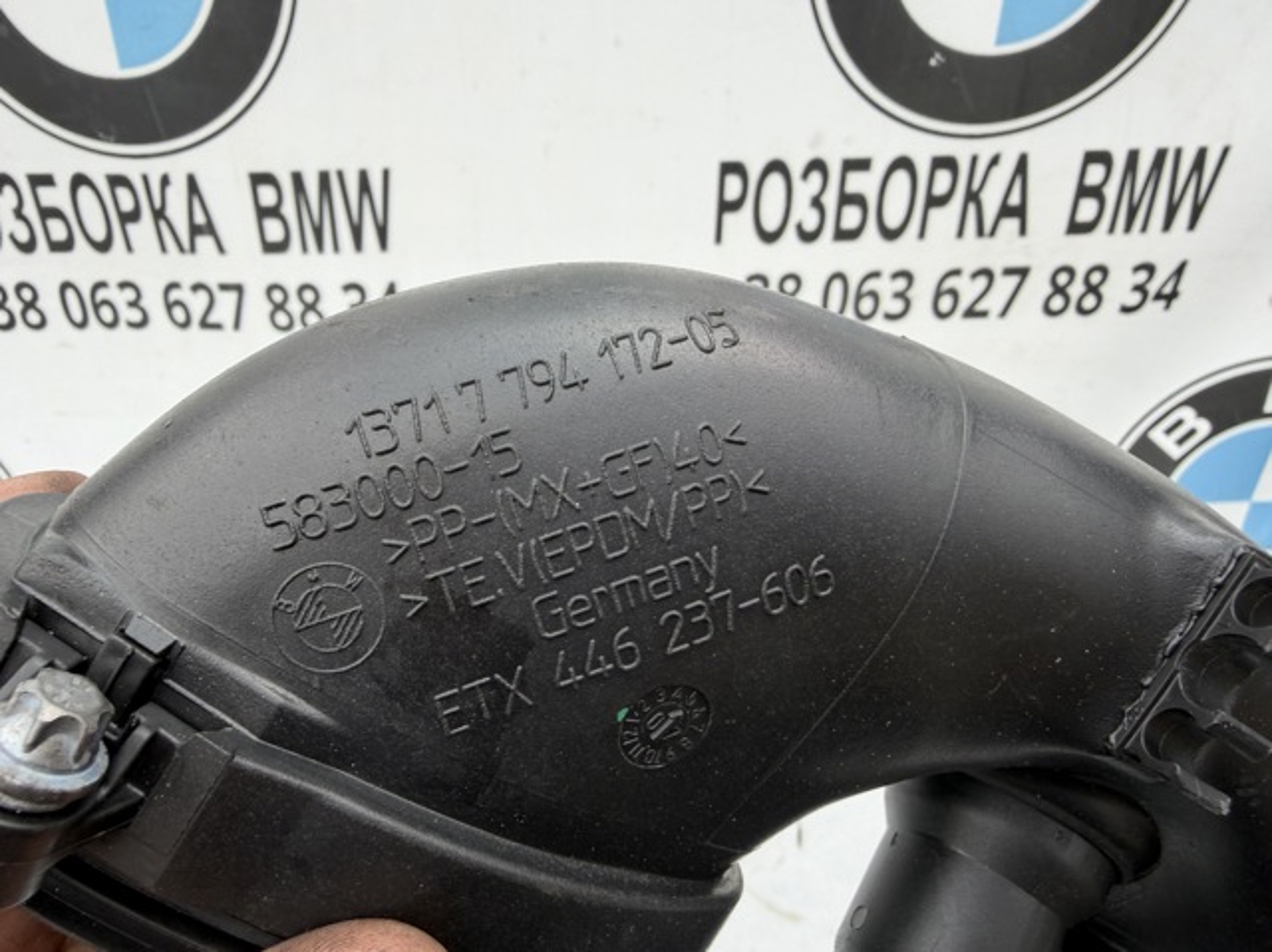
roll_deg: +3.0
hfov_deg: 71.6
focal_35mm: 24
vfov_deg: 56.8
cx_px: 636
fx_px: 881
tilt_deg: -27.0
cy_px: 476
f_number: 2.2
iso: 40
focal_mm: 2.22
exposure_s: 1/231
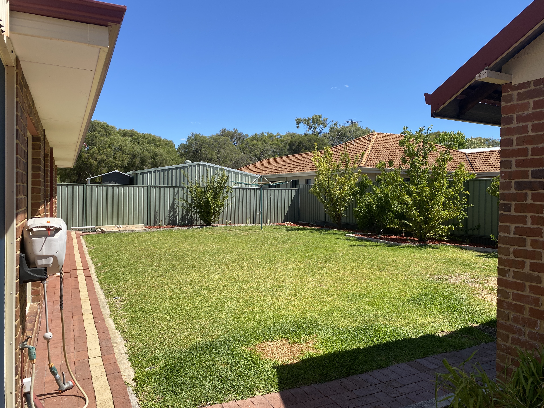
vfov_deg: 53.1
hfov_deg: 67.3
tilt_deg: -2.1
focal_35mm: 26
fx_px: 409
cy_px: 204
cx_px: 272
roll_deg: -0.5
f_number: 1.8
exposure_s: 1/2571
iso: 32
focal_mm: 4.25
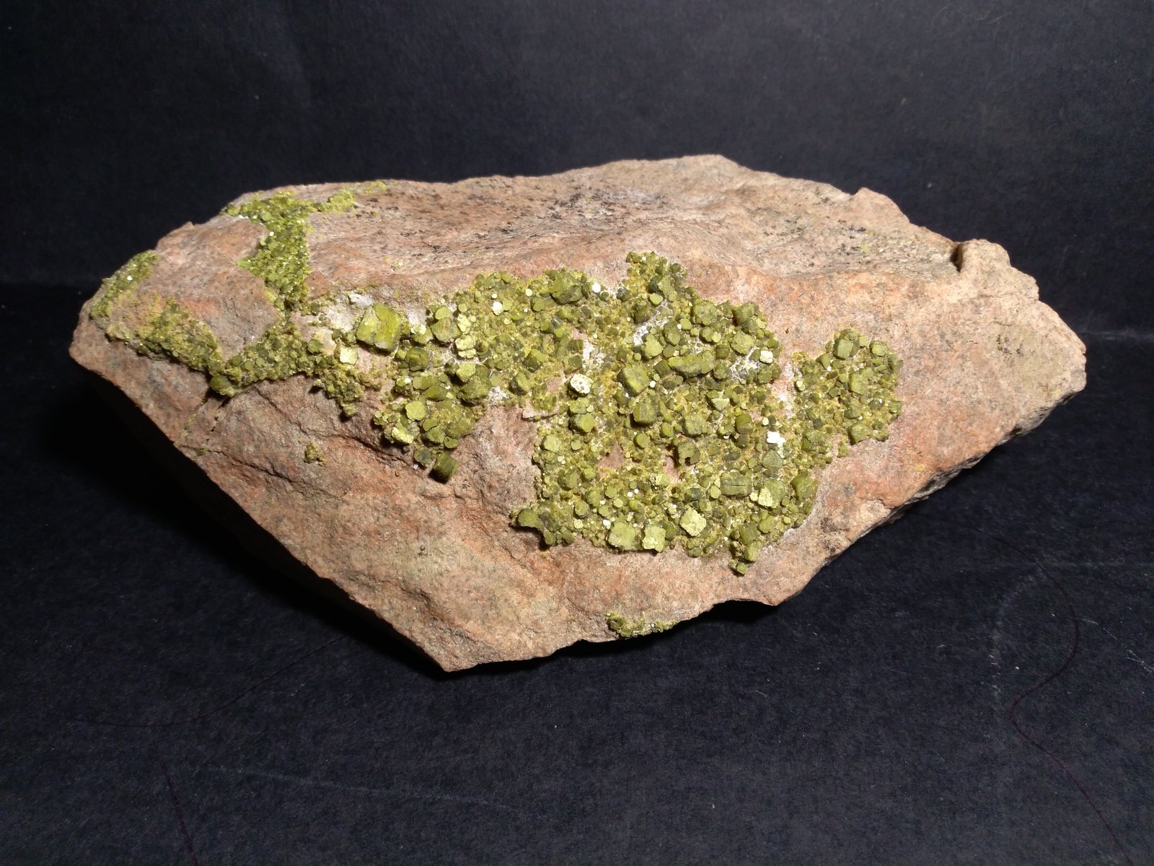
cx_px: 577
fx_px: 867
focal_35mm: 26
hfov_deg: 67.3
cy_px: 433
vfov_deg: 53.1
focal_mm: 3.54
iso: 210
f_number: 2
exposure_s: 1/30
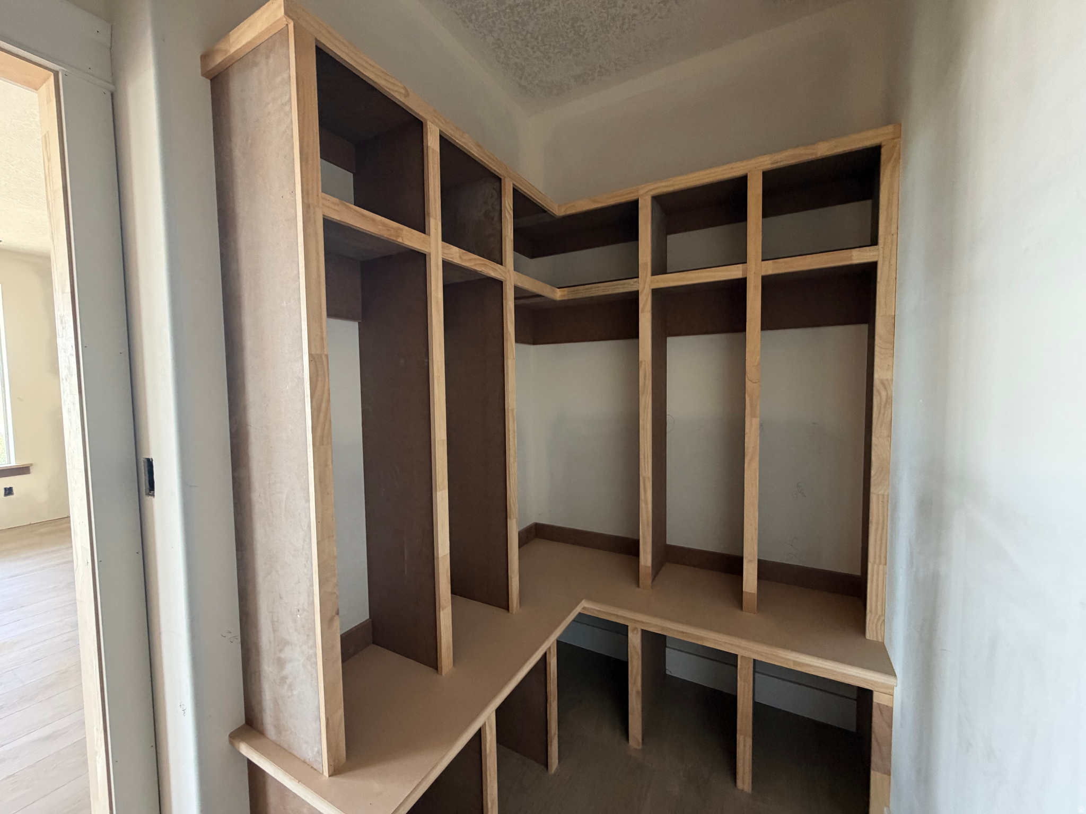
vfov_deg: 85.7
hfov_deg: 102.1
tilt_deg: -2.8
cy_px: 407
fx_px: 439
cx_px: 543
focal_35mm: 14
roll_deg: +0.8
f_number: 2.2
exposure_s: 1/60
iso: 320
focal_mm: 2.22
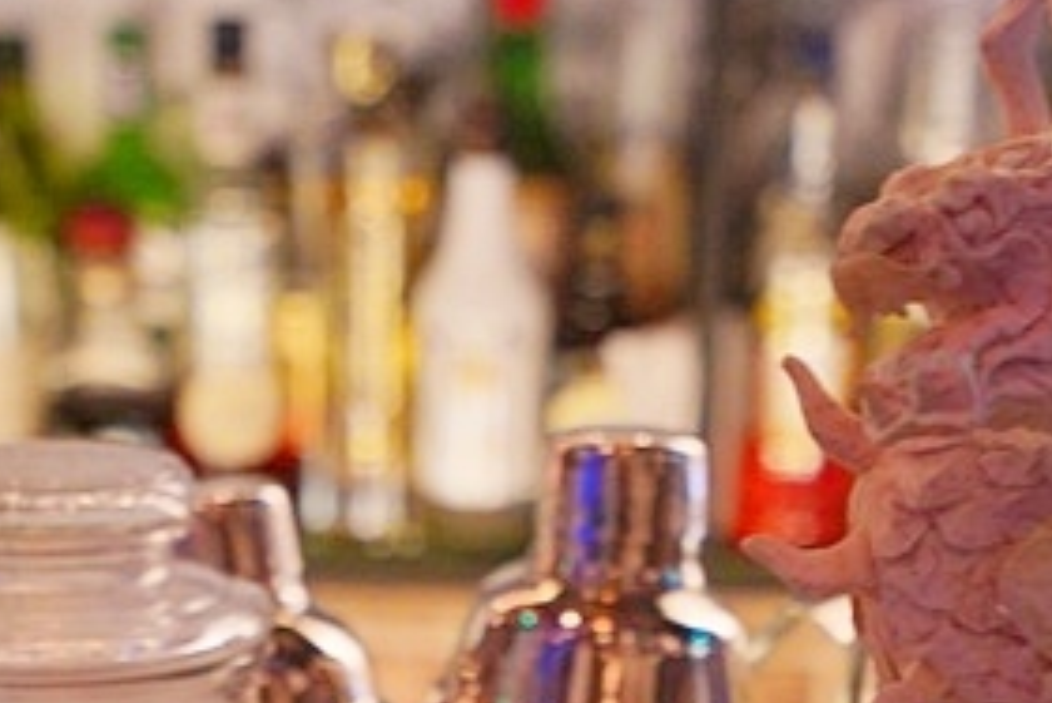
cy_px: 915
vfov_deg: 13.2
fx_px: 2924
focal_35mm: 100
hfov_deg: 20.4
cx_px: 481
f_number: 4
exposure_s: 1/25
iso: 2500
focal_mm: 35
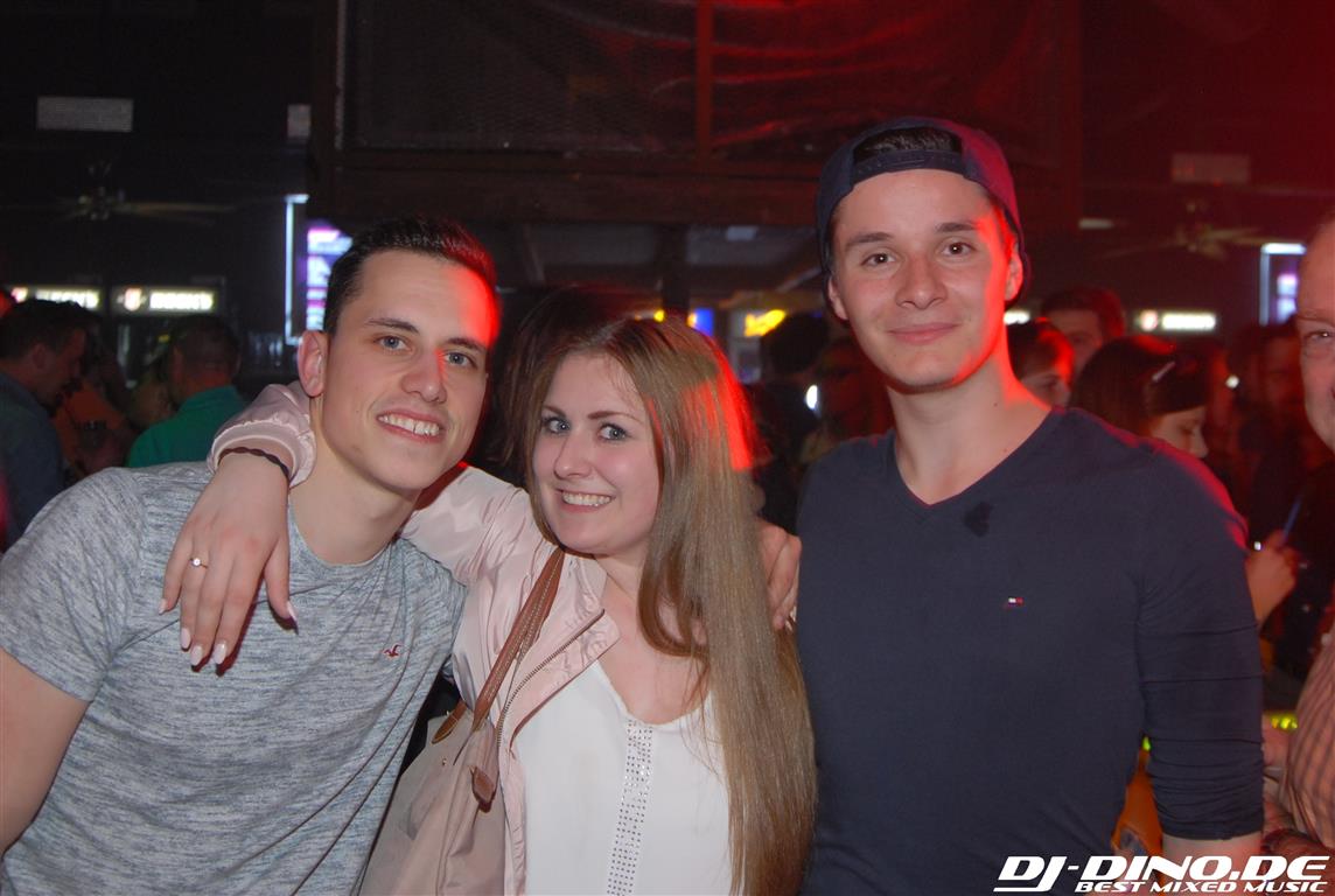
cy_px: 448
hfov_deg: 53.0
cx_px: 668
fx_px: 1338
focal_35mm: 36
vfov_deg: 37.0
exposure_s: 1/6
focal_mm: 24
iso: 400
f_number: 5.6
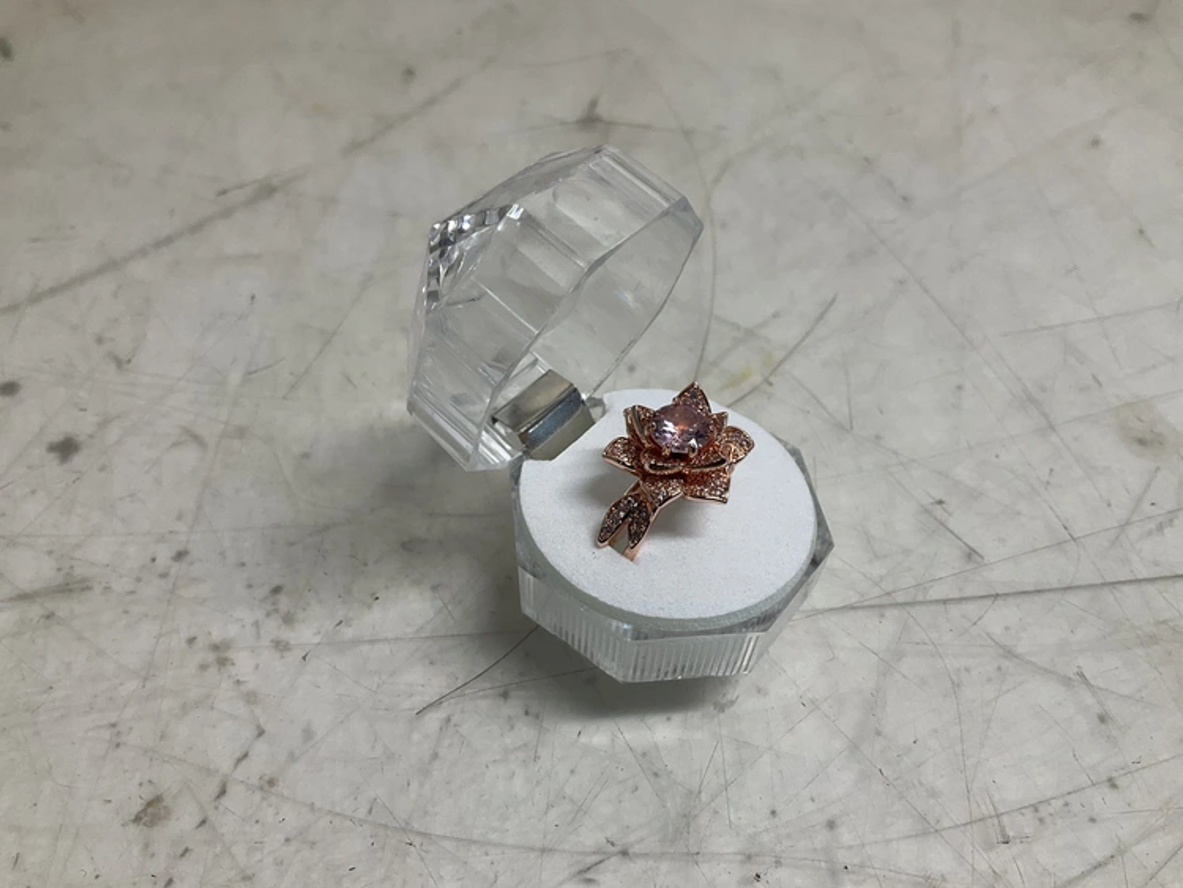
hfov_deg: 61.6
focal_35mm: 29
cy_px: 444
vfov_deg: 48.3
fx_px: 991
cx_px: 592
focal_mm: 3
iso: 40
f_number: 1.8
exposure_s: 1/120
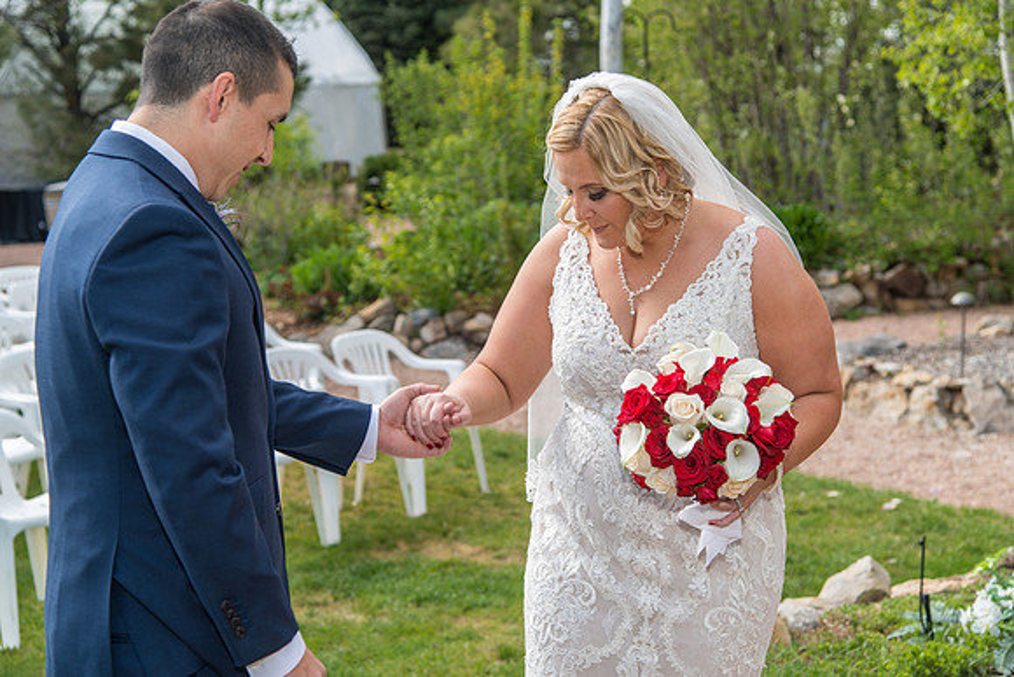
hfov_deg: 31.0
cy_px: 338
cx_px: 507
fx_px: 1831
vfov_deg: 20.9
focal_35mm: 65
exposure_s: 1/160
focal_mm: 65
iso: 80
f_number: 5
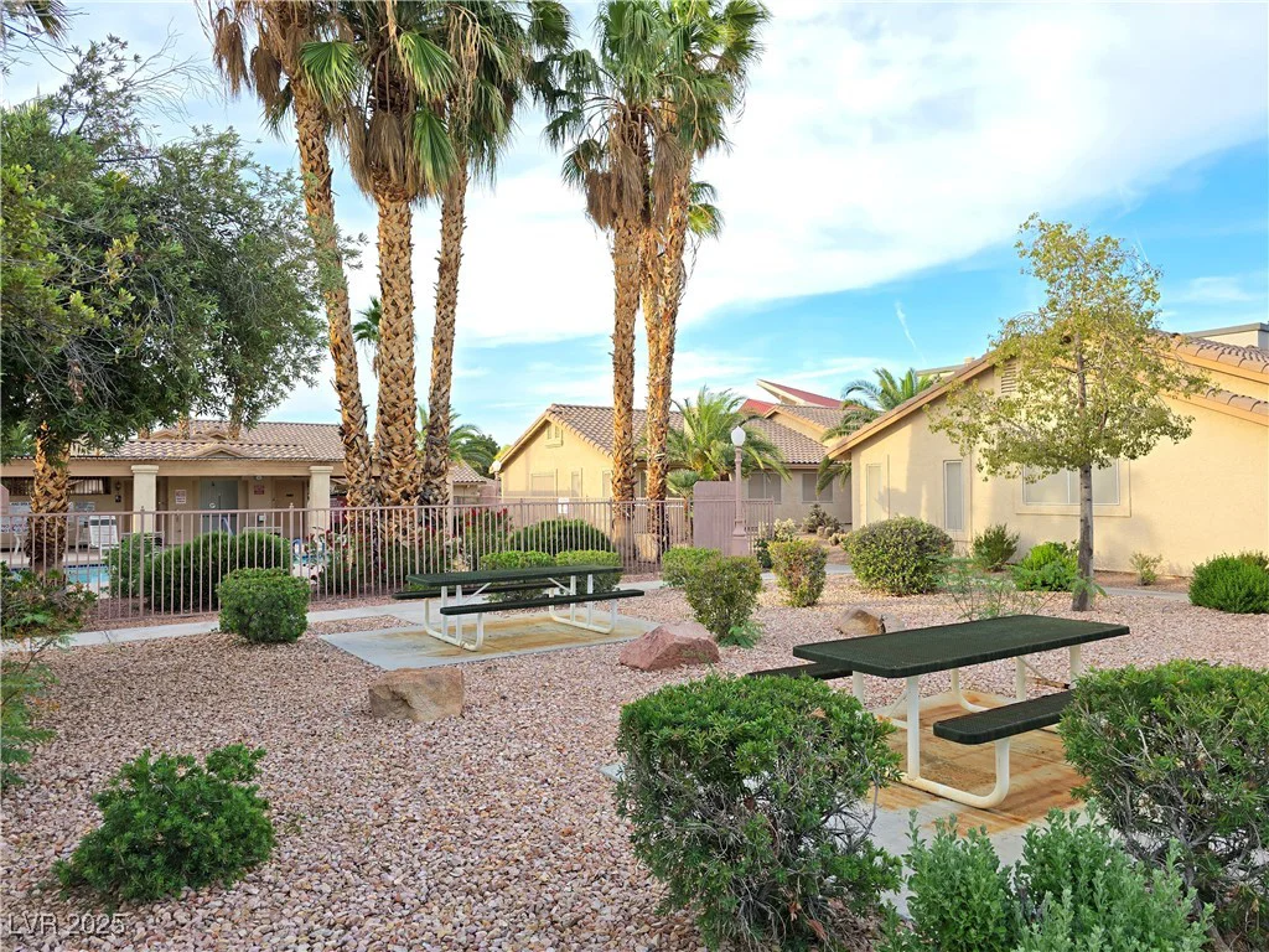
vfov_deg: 58.9
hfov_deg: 73.9
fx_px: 843
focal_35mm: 23
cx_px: 634
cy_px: 476
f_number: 1.7
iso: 16
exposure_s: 1/180
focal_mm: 6.3
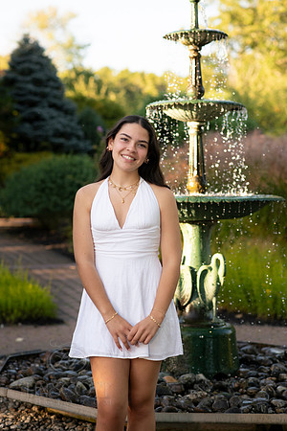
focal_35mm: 85
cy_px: 216
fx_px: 1016
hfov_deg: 16.1
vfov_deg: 23.9
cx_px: 144
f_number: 3.2
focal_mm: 85
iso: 500
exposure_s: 1/1250
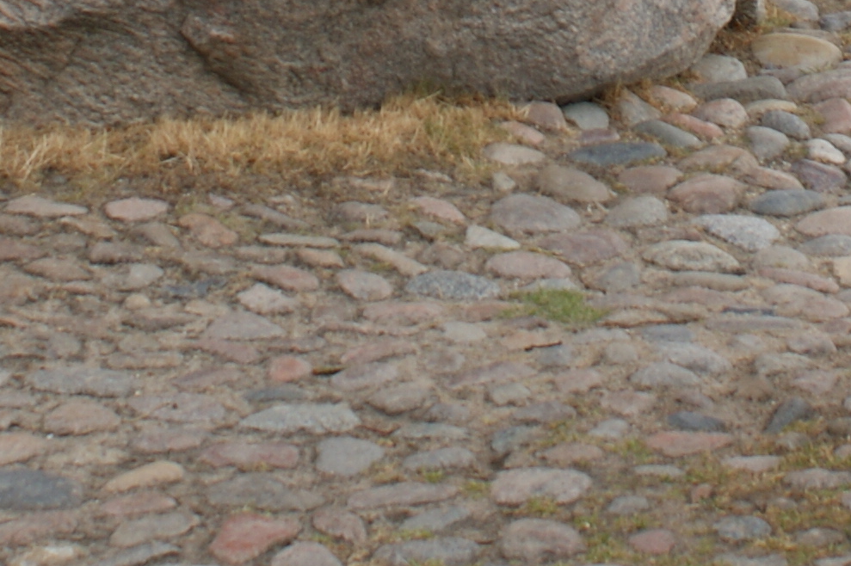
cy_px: -607
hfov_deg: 11.3
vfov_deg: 7.3
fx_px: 4276
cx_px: 661
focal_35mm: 181
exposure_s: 1/60
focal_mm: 26
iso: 100
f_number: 6.3
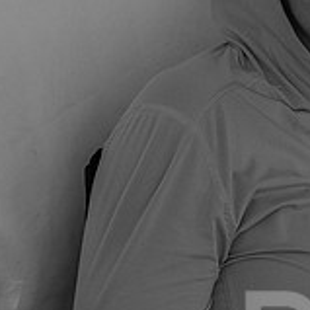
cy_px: -28
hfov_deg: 2.0
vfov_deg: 2.0
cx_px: 342
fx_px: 9068
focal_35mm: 895
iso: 500
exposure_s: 1/3200
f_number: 4
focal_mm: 188
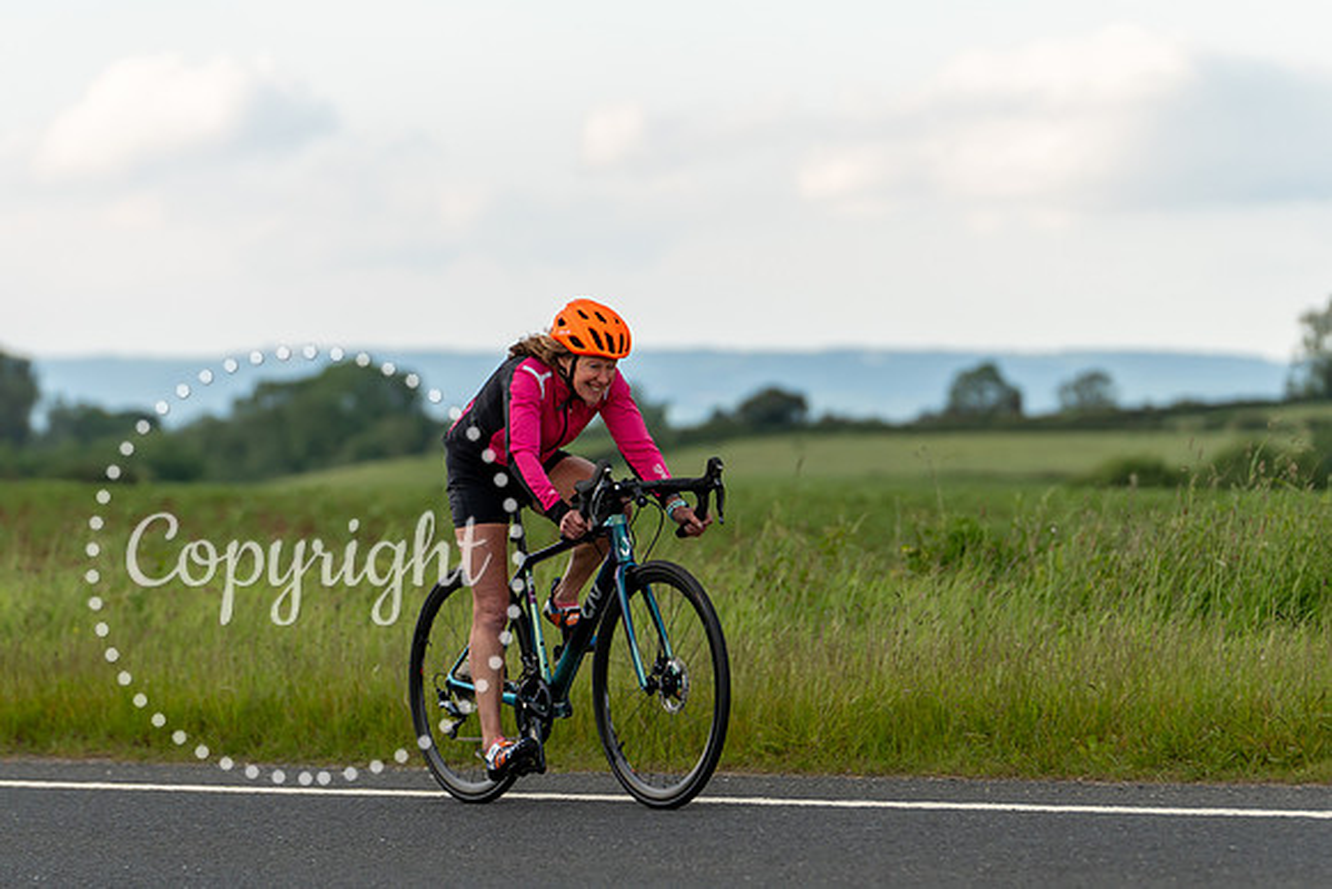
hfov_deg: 10.1
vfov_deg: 6.7
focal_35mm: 204
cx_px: 608
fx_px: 7536
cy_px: 422
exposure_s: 1/500
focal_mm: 142
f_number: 3.2
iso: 250
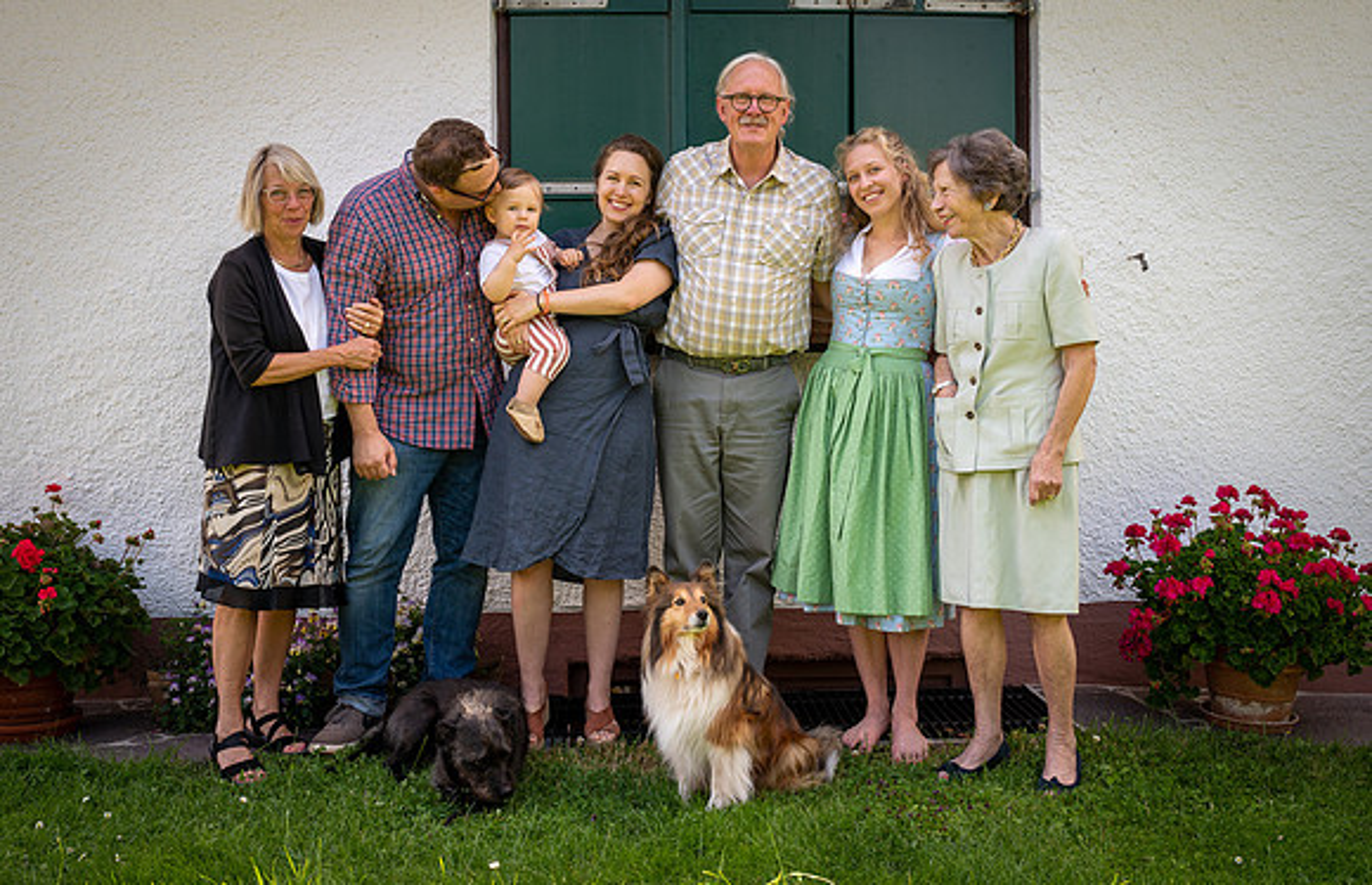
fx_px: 1410
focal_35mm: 37
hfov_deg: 51.9
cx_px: 684
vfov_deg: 34.8
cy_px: 377
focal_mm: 33
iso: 250
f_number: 9
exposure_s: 1/200
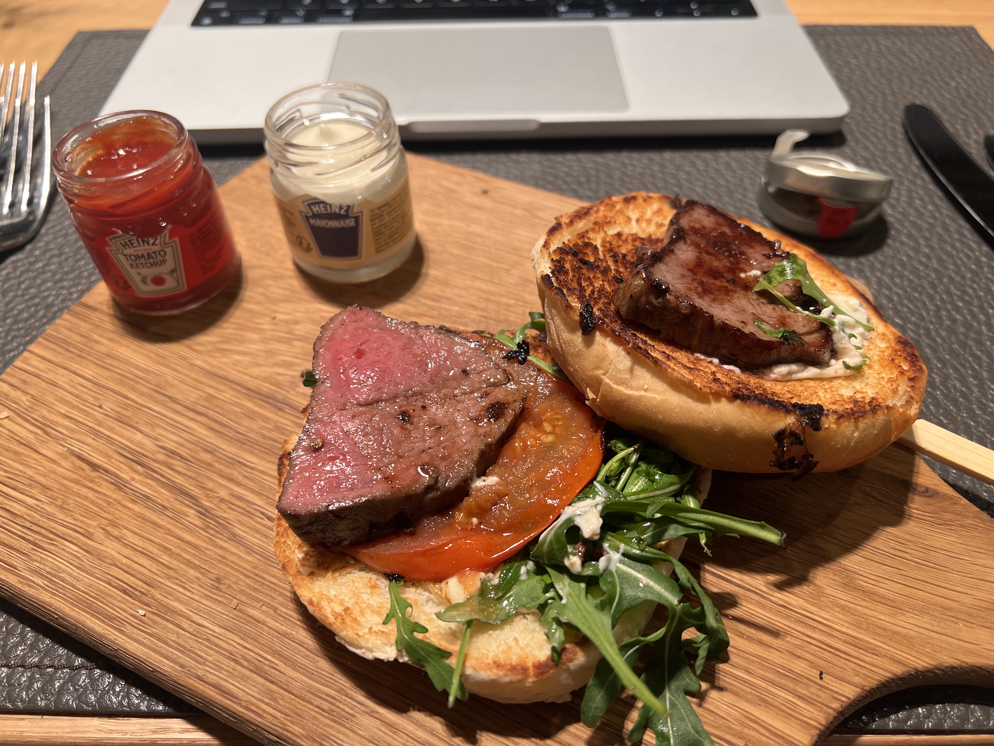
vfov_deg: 53.1
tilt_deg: -48.3
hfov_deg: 67.3
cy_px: 373
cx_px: 497
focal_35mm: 26
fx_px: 747
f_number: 1.5
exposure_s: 1/100
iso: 125
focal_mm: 5.7
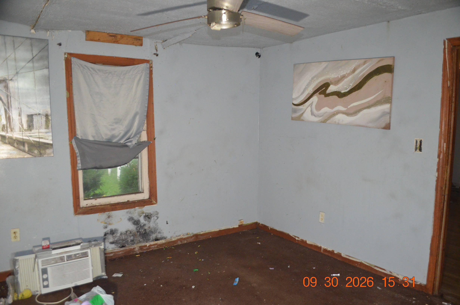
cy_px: 152
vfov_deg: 47.7
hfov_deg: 67.5
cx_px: 230
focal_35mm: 27
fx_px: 344
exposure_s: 1/60
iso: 2000
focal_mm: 18
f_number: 3.5
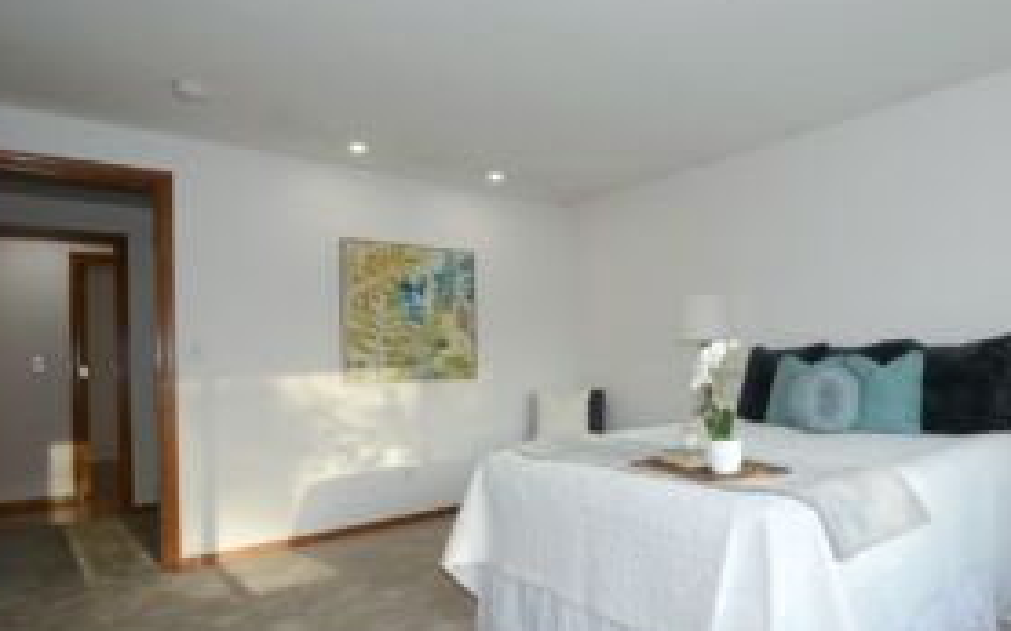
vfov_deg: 55.0
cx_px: 639
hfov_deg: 78.1
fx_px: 606
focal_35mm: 22
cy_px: 341
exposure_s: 1/60
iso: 100
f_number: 4
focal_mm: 10
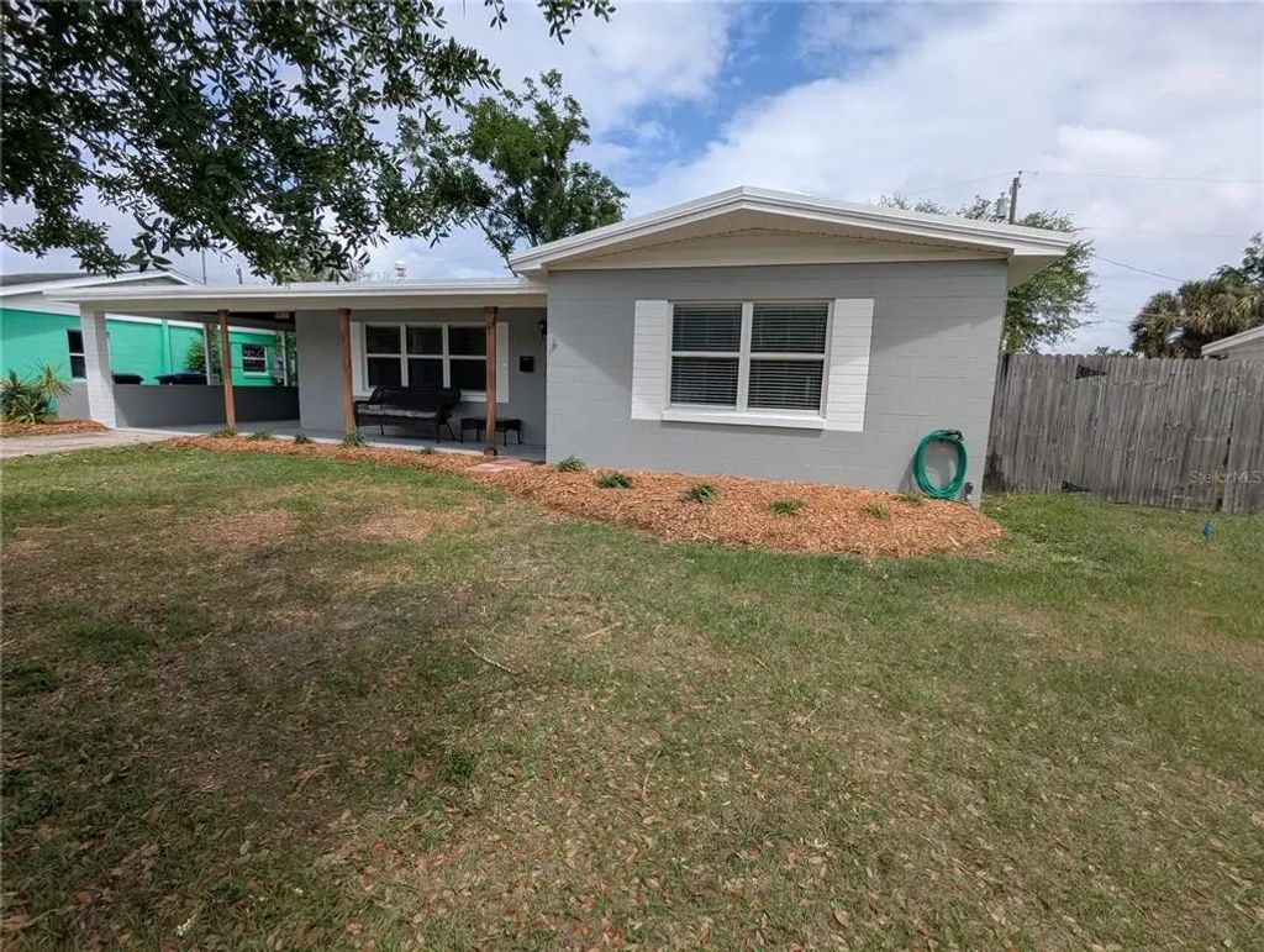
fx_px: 585
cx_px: 632
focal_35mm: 16
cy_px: 476
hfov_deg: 94.4
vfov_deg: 78.2
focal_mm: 2.35
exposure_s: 1/2247
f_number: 2.2
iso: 51
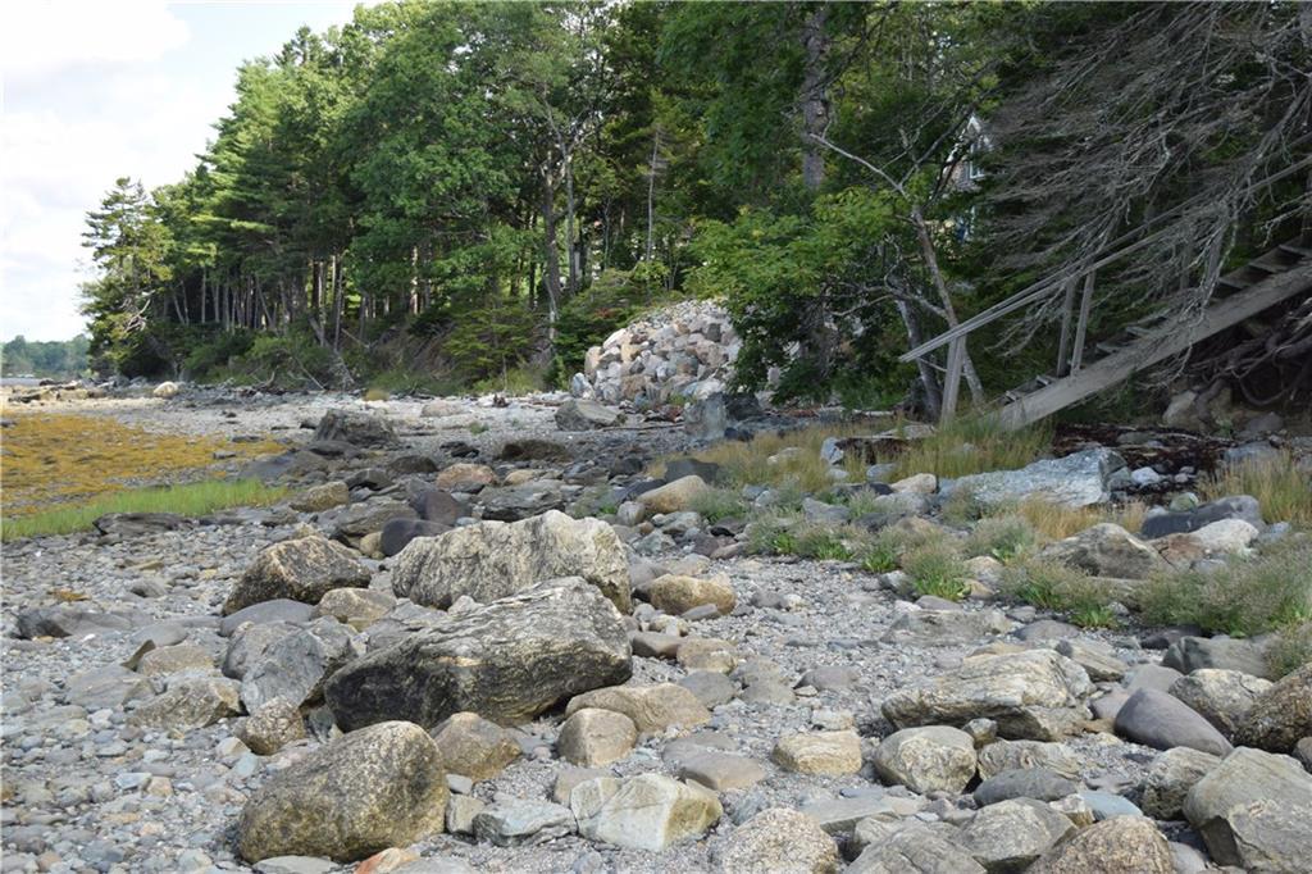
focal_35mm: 46
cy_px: 437
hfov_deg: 42.3
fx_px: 1694
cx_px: 656
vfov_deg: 28.9
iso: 100
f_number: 5.6
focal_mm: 31
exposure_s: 1/200
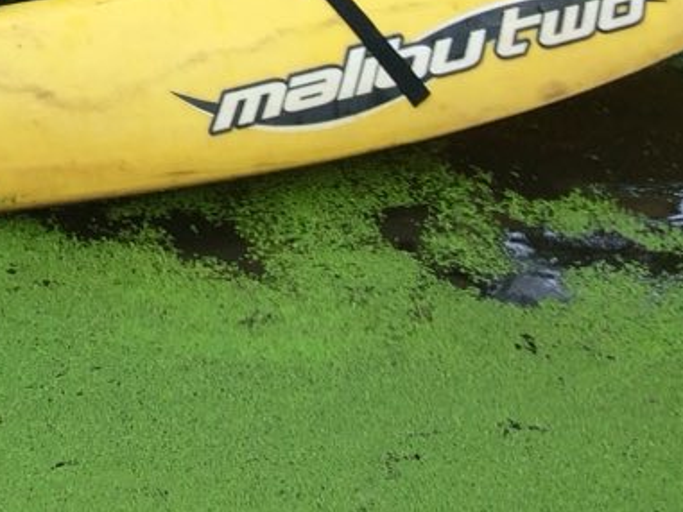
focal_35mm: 126
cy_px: -528
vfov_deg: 10.7
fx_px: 2487
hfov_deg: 13.8
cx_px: -566
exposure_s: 1/60
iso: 50
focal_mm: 4.12
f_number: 2.2
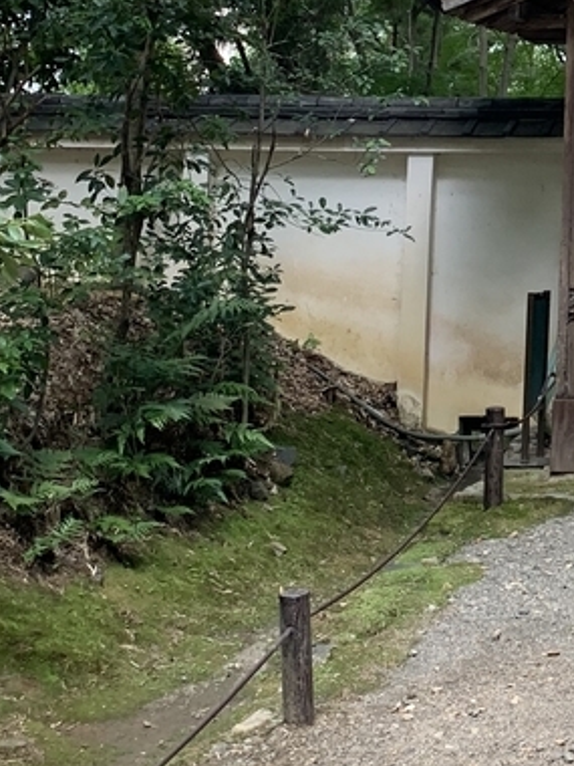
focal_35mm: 82
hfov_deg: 16.9
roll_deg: +0.4
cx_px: 761
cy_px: -2
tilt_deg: +3.7
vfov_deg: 22.9
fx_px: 1813
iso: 80
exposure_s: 1/121
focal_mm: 4.25
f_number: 1.8
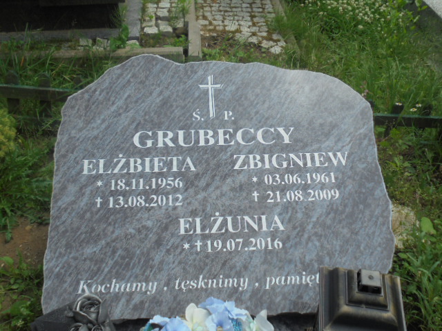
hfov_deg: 49.0
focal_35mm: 38
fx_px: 485
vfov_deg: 37.7
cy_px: 166
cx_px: 221
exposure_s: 1/640
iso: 100
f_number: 4.2
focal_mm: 6.9
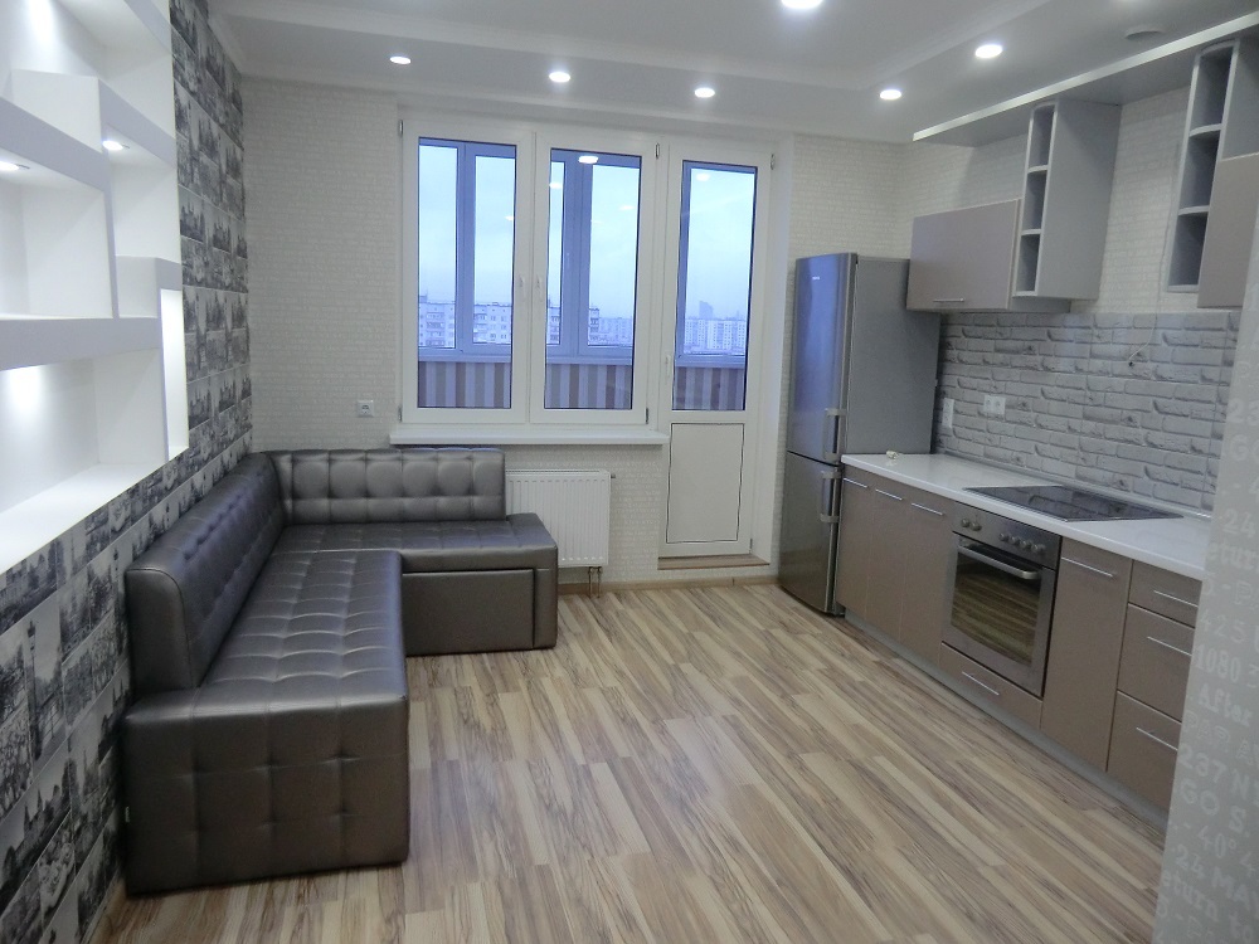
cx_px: 630
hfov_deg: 71.6
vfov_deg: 56.8
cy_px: 472
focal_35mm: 24
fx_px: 873
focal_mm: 4.3
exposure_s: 1/60
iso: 250
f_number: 3.2
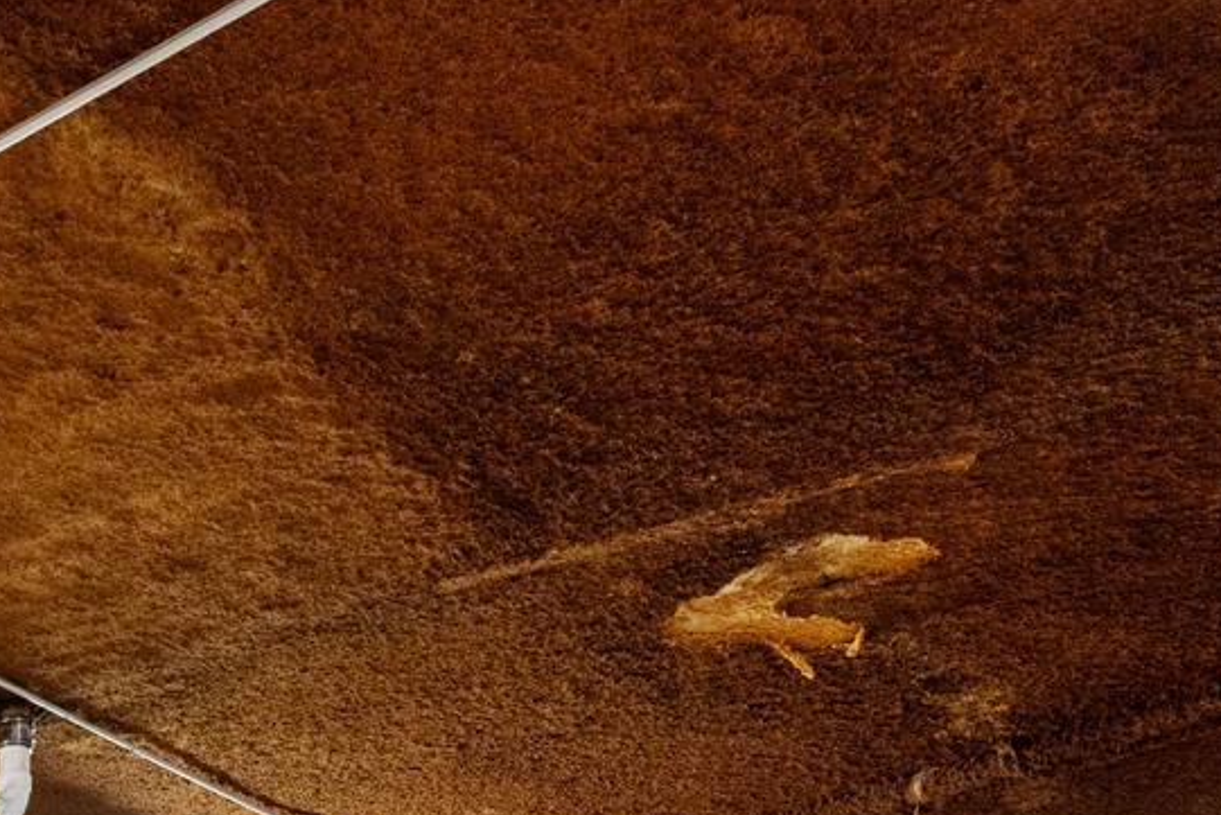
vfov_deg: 19.8
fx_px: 1798
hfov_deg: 32.9
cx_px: -120
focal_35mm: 53
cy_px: 1414
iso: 320
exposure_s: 1/1.25
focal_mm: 14
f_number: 8
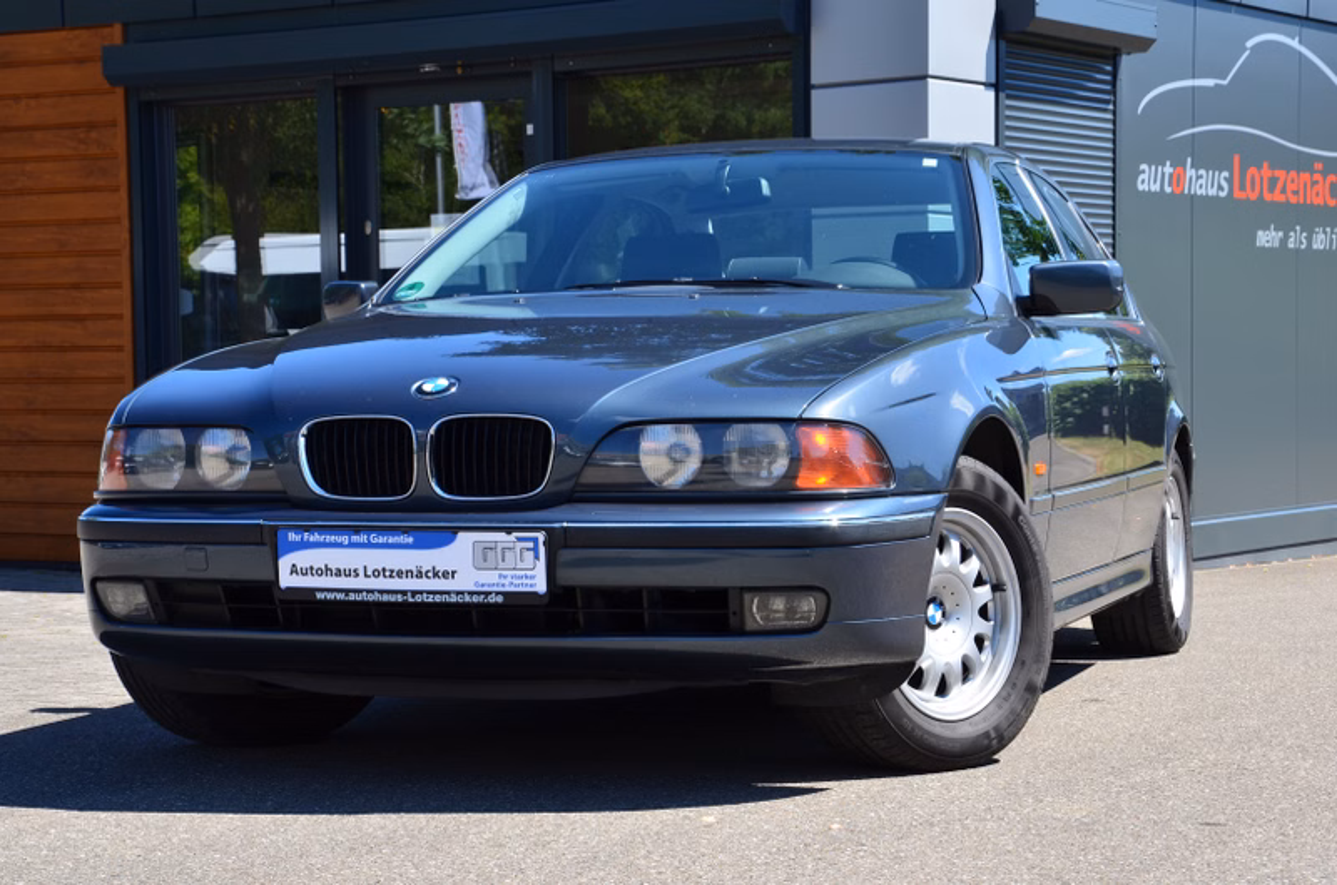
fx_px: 2780
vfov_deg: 18.1
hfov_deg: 27.0
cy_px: 442
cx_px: 668
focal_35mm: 75
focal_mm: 50
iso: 140
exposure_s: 1/125
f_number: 11
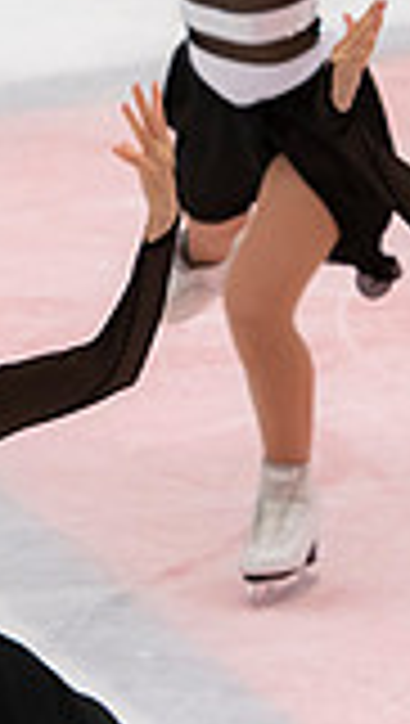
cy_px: 340
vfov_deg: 2.8
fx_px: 14674
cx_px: -113
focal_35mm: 762
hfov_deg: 1.6
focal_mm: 135
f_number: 5.6
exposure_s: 1/320
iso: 1100
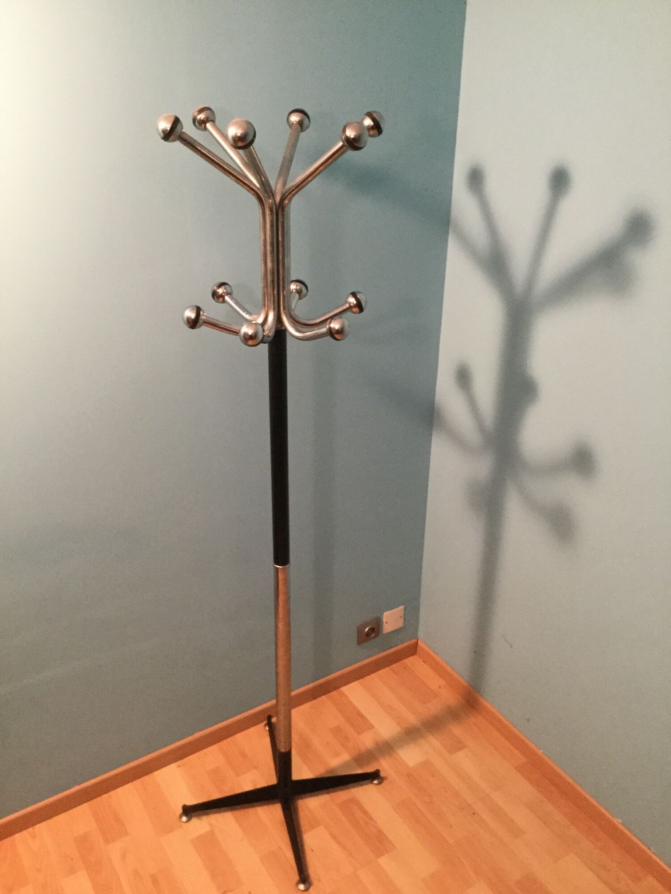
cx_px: 336
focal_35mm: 31
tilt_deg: -25.7
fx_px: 801
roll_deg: +0.8
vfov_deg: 58.4
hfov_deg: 45.4
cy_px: 447
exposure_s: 1/17
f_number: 2.4
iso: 250
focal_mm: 3.3
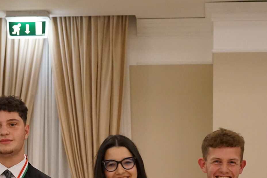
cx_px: 88
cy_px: 188
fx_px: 875
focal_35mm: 118
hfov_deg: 17.3
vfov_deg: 11.5
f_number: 4.5
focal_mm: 43
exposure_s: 1/160
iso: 5000
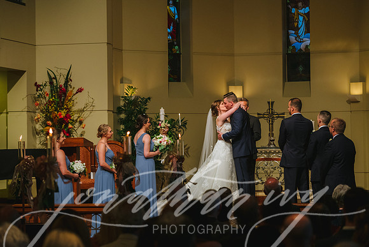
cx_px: 184
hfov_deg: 16.8
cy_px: 124
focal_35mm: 122
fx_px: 1251
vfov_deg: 11.2
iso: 1600
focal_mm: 122
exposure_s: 1/160
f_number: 2.8
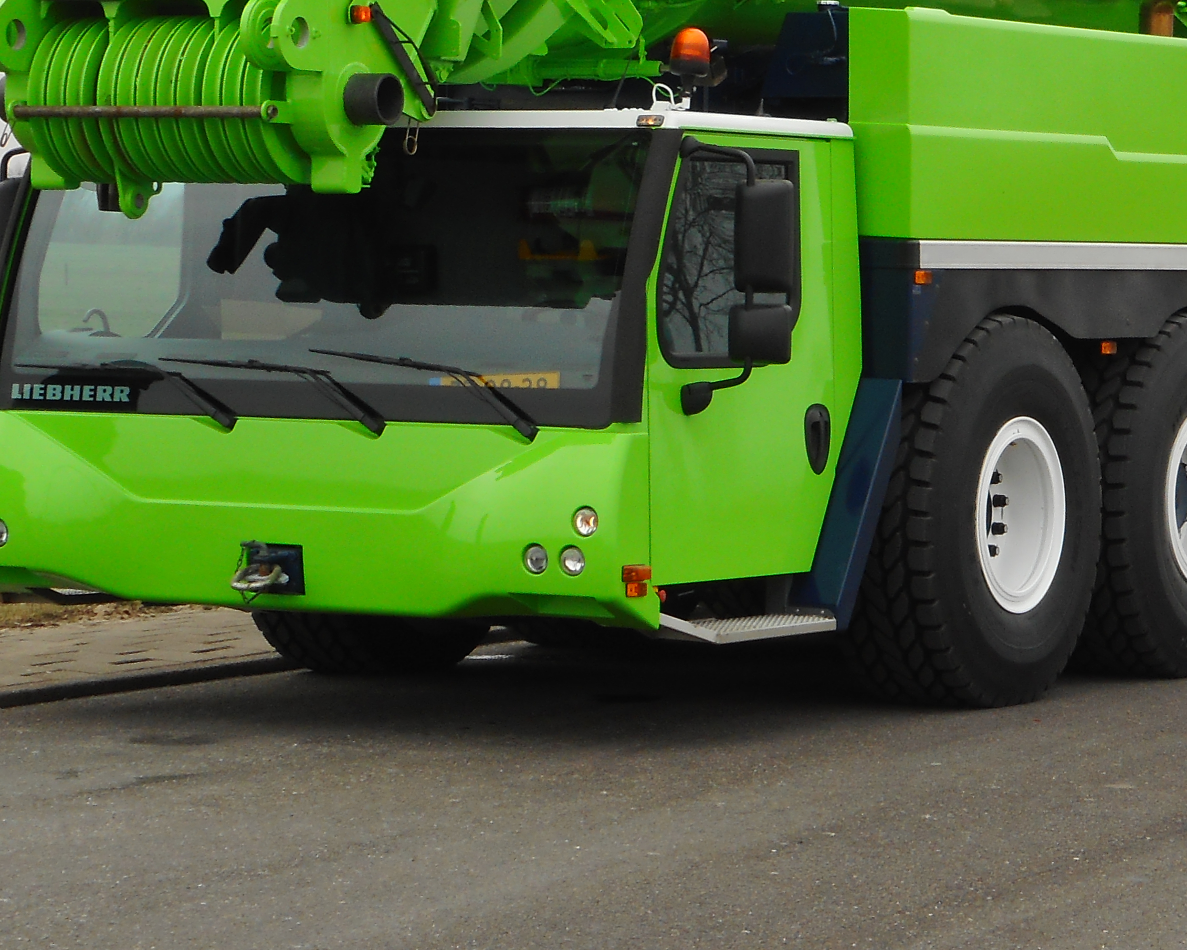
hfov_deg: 12.8
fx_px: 5235
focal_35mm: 149
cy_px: 127
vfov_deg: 10.3
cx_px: 1089
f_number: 5.3
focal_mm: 12
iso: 80
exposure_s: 1/125
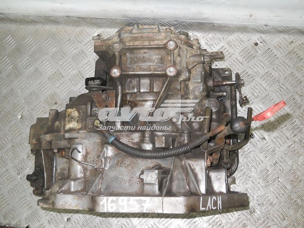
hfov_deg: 45.8
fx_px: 360
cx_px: 152
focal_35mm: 41
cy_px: 114
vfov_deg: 35.1
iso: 100
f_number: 3.1
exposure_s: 1/30
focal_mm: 6.72
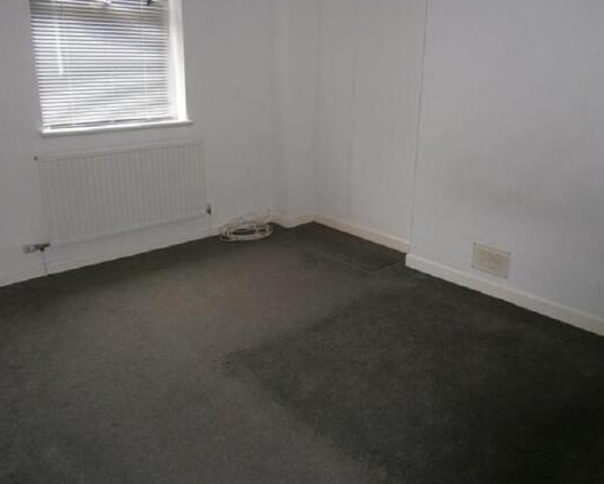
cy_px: 236
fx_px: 501
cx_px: 319
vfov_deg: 51.6
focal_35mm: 28
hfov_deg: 62.1
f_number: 2.8
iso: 125
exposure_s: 1/30
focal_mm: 4.7
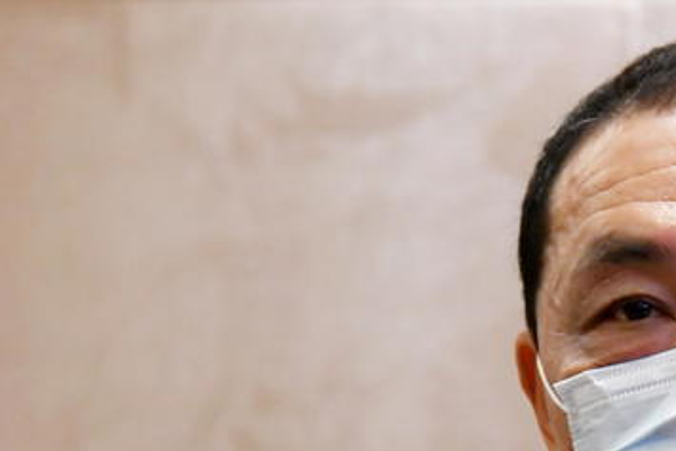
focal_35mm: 507
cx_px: 636
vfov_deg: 2.7
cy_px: 402
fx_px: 9524
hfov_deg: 4.1
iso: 1600
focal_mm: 120
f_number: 5.6
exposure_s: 1/125
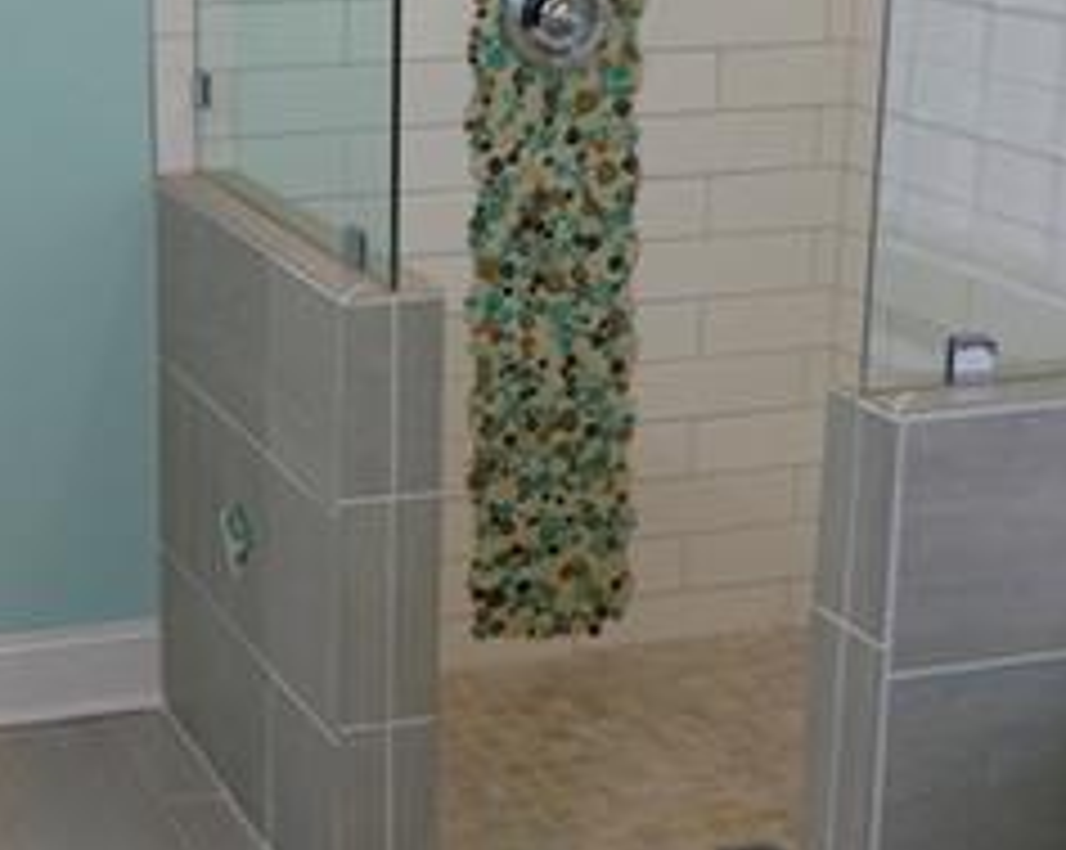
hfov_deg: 24.7
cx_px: 211
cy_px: 427
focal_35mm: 76
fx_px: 2395
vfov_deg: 20.1
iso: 200
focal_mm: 12
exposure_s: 1/60
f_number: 3.5
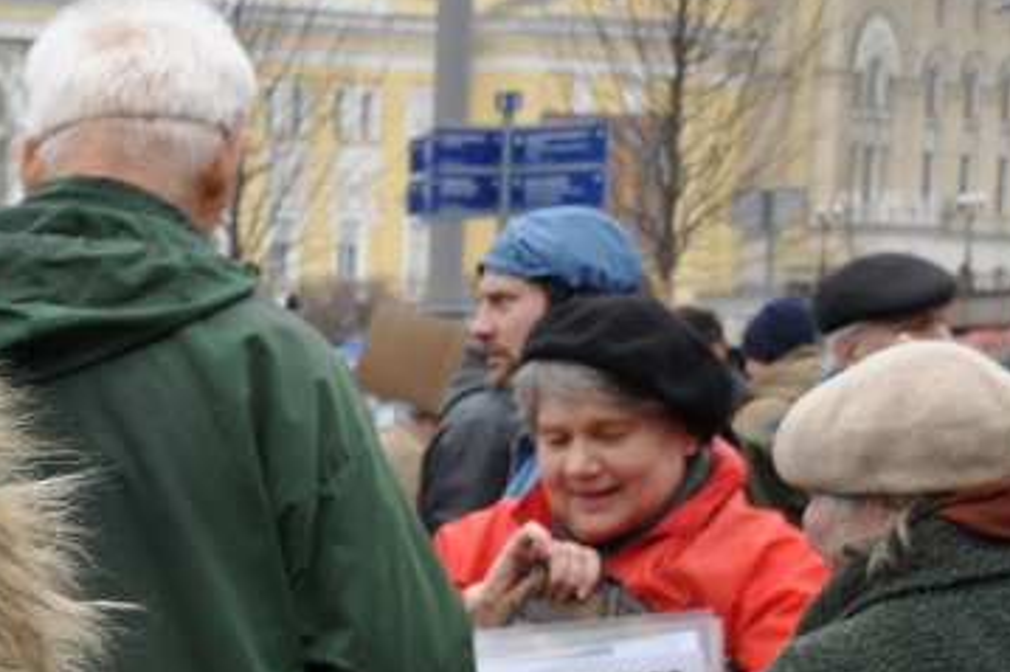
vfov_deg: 7.8
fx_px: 4823
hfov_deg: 11.4
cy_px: 960
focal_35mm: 172
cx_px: -564
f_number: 8
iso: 200
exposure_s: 1/60
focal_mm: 32
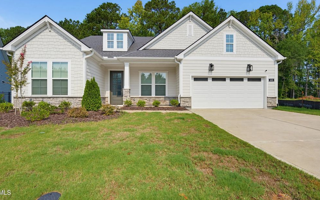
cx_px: 159
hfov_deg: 88.0
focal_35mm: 19
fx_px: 166
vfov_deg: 62.1
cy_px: 92
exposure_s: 1/60
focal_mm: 18
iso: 80
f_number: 7.1
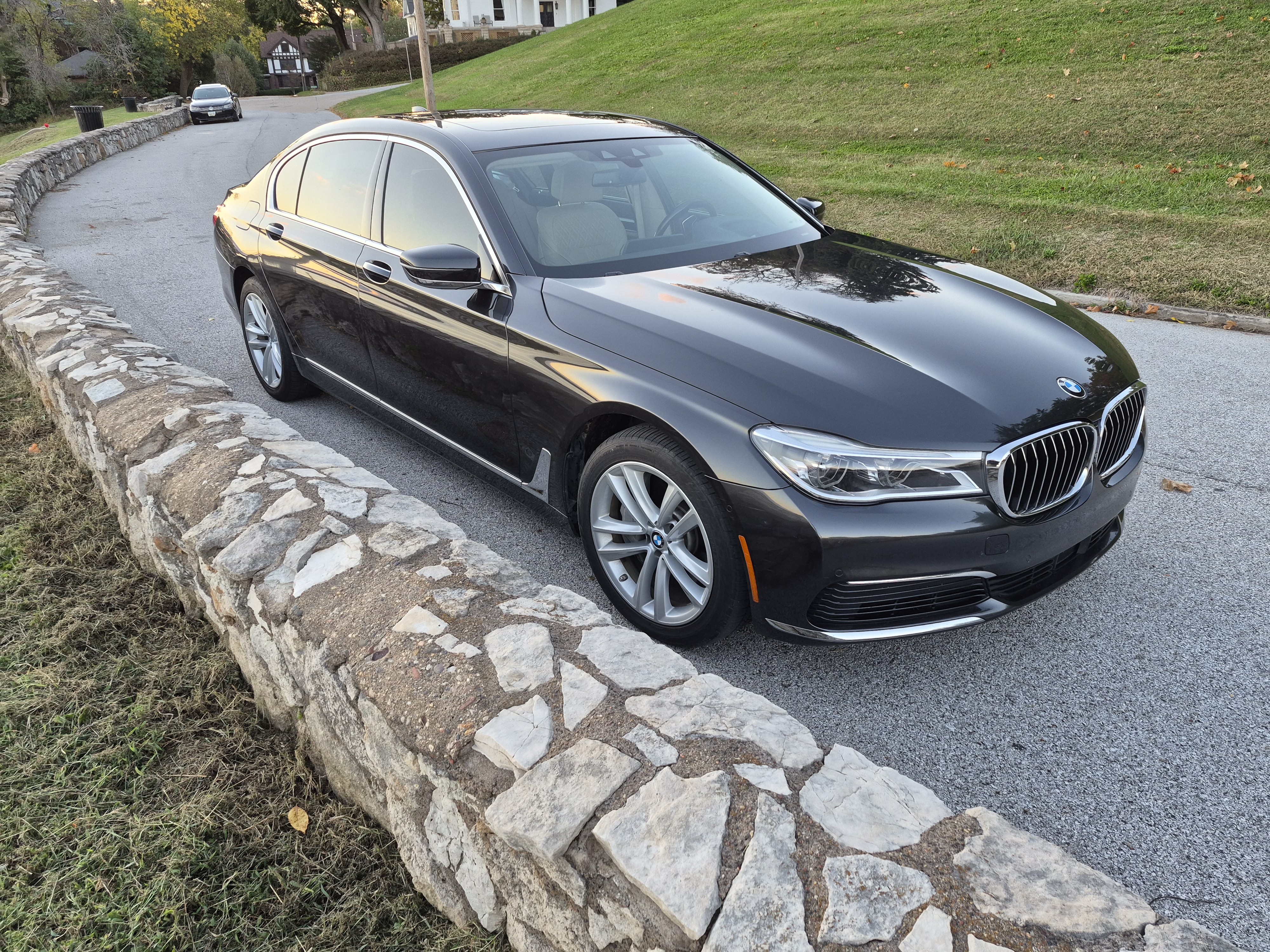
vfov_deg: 58.9
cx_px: 635
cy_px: 476
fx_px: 844
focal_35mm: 23
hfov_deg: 73.9
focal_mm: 5.4
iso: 125
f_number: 1.8
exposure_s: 1/180
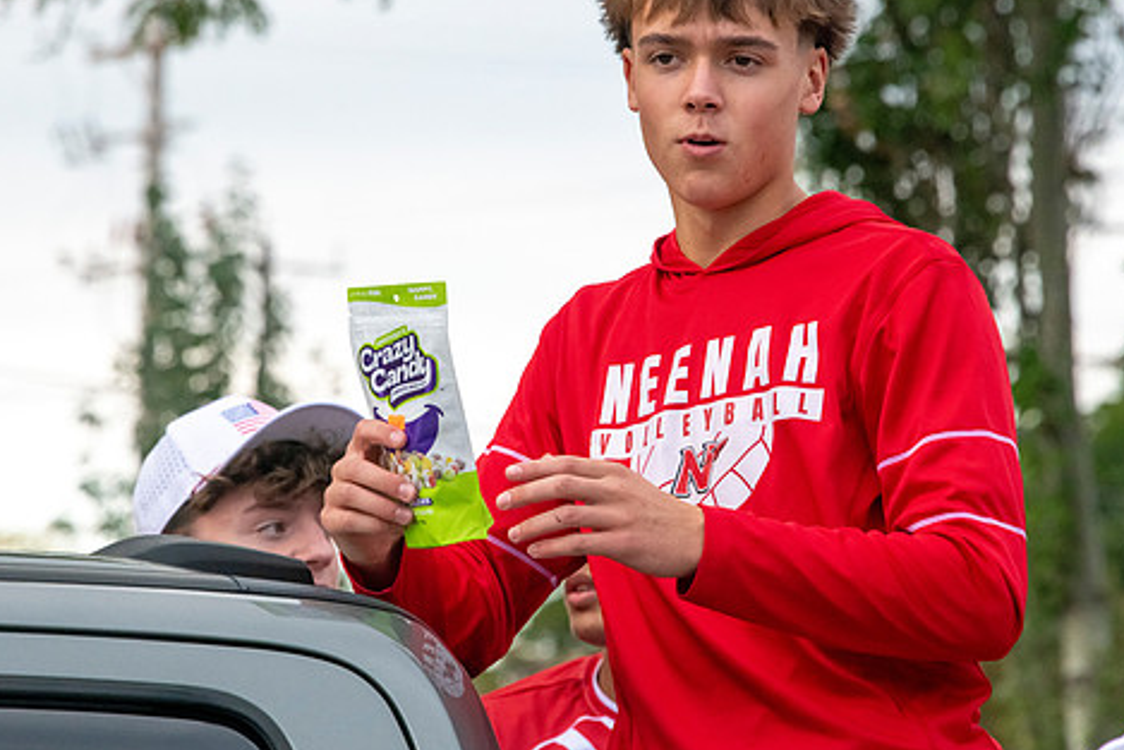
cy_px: 298
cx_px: 491
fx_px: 11586
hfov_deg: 5.6
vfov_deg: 3.7
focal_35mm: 371
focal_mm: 300
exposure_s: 1/1600
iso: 3200
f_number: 11
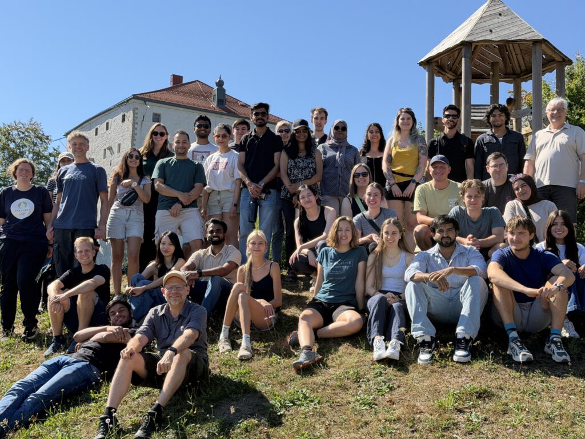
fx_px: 811
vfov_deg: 30.3
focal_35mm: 48
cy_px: 220
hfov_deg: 39.7
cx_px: 292
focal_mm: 6.76
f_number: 1.78
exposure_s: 1/2342
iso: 100
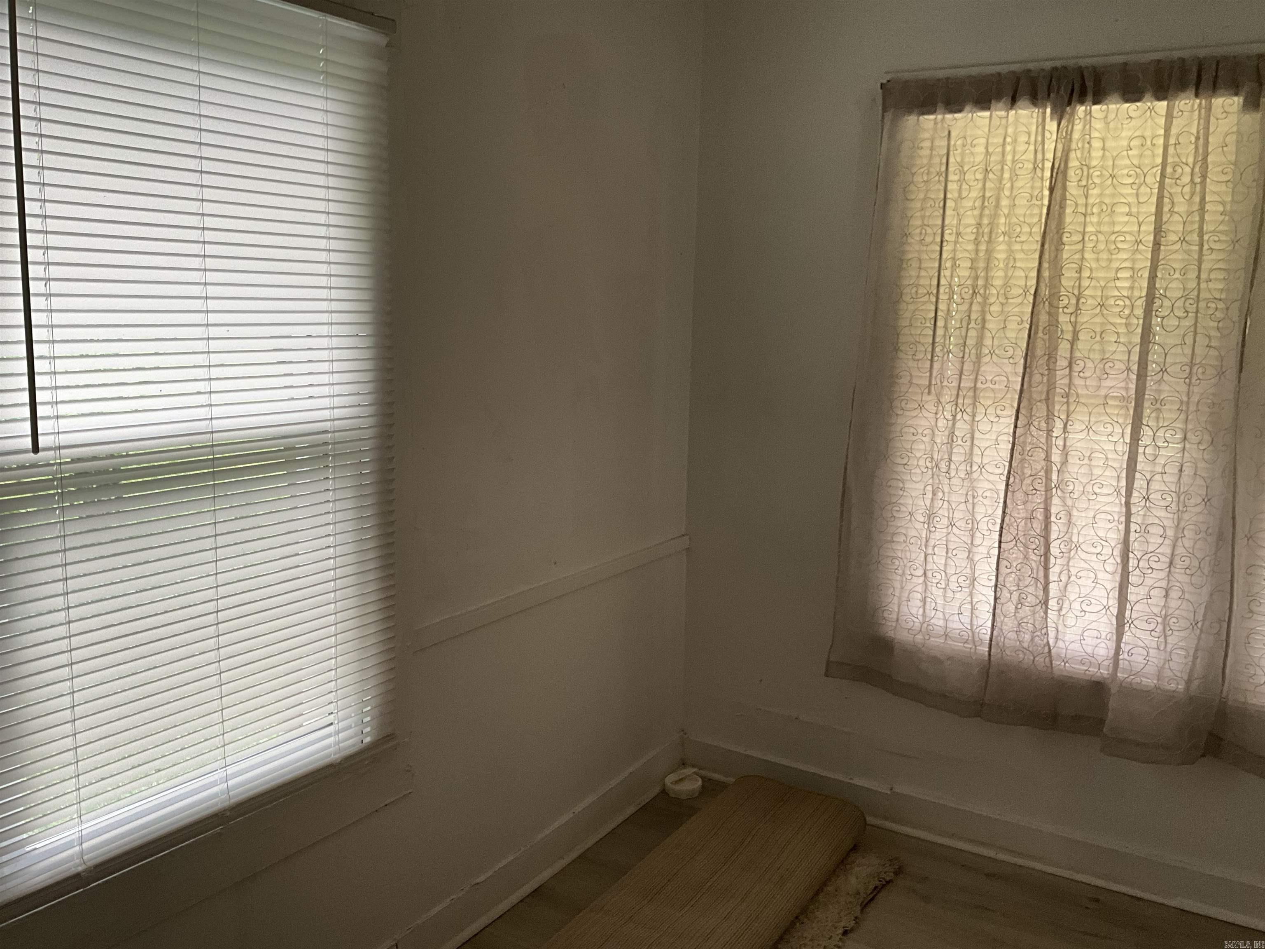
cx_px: 632
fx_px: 1060
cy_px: 474
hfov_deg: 61.7
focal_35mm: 29
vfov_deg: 48.2
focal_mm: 3
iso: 64
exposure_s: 1/61
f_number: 1.8
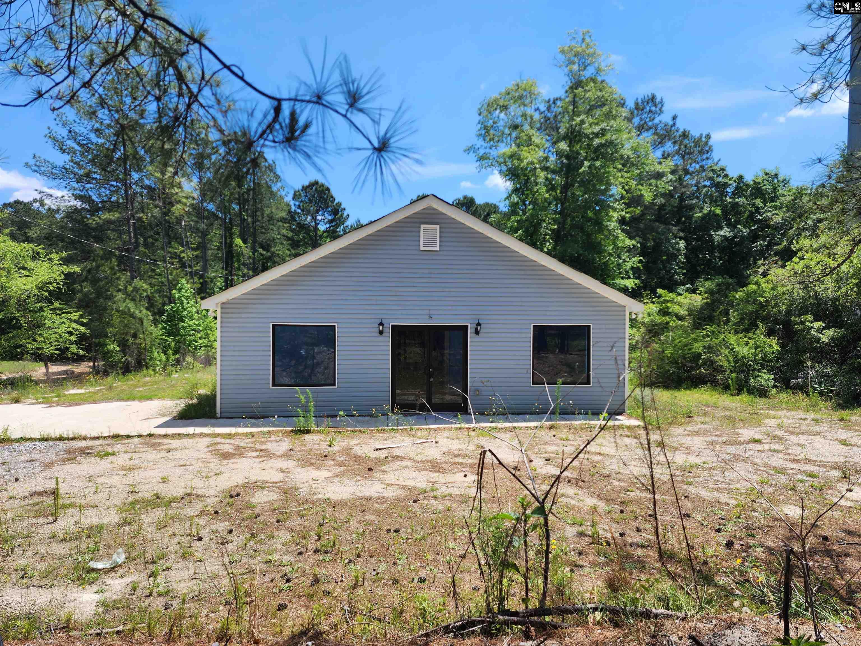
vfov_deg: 58.9
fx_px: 572
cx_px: 430
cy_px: 323
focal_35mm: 23
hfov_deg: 73.9
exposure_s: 1/781
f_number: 1.8
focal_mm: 6.4
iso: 12
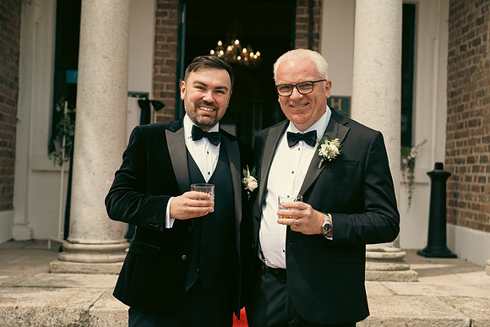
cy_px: 164
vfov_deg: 27.0
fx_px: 681
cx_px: 245
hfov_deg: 39.6
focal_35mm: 50
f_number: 3.5
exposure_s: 1/1250
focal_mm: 50
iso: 125
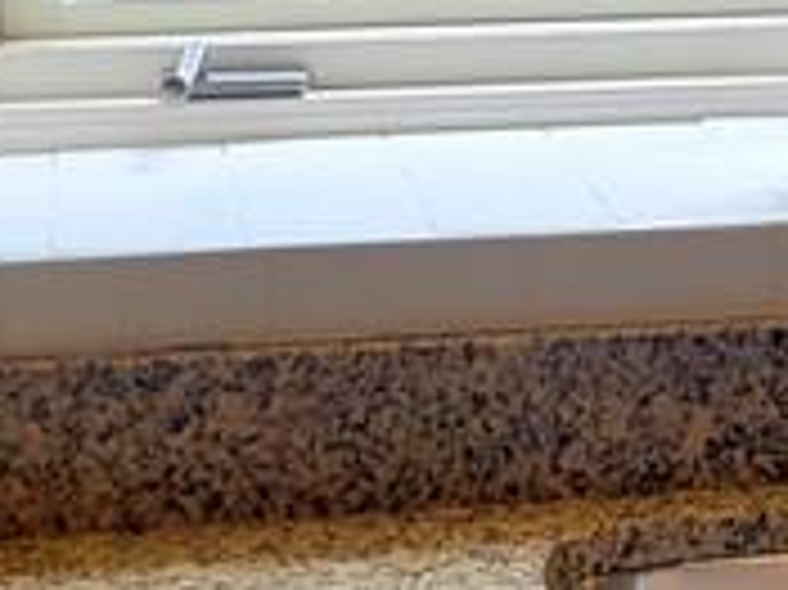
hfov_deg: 12.6
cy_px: 212
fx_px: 3458
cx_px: 1049
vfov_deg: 9.7
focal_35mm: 152
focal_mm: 5.4
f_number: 1.8
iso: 50
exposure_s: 1/120
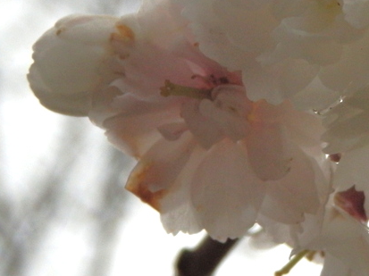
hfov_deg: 12.2
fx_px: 1704
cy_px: 51
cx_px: 351
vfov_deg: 9.2
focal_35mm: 160
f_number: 4.4
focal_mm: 11.9
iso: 250
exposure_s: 1/160
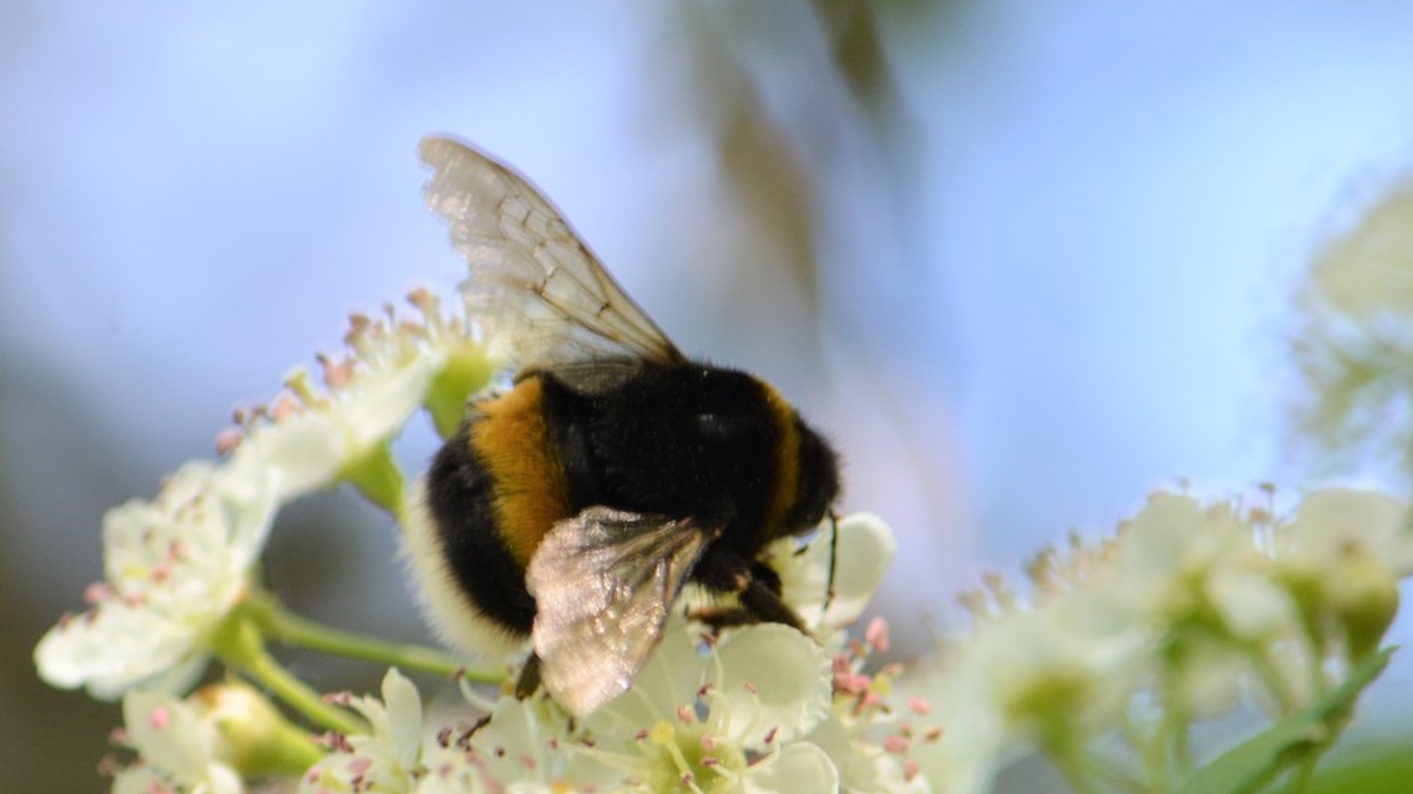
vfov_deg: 2.6
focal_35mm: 473
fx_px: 17719
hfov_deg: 4.6
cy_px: 465
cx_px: 706
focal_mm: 300
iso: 400
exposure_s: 1/125
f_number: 6.3
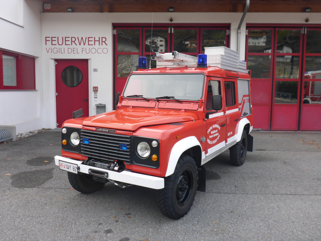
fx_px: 269
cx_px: 163
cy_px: 117
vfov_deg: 48.2
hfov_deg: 61.7
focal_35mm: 29
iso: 100
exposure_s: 1/125
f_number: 3.3
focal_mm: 4.9
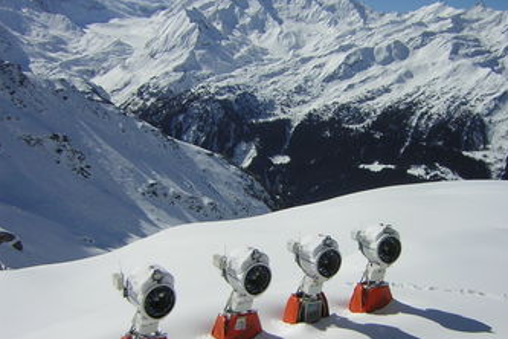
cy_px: 215
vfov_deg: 29.7
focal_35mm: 45
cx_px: 304
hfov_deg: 43.4
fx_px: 635
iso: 50
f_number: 5.2
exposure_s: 1/1330
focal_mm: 4.7
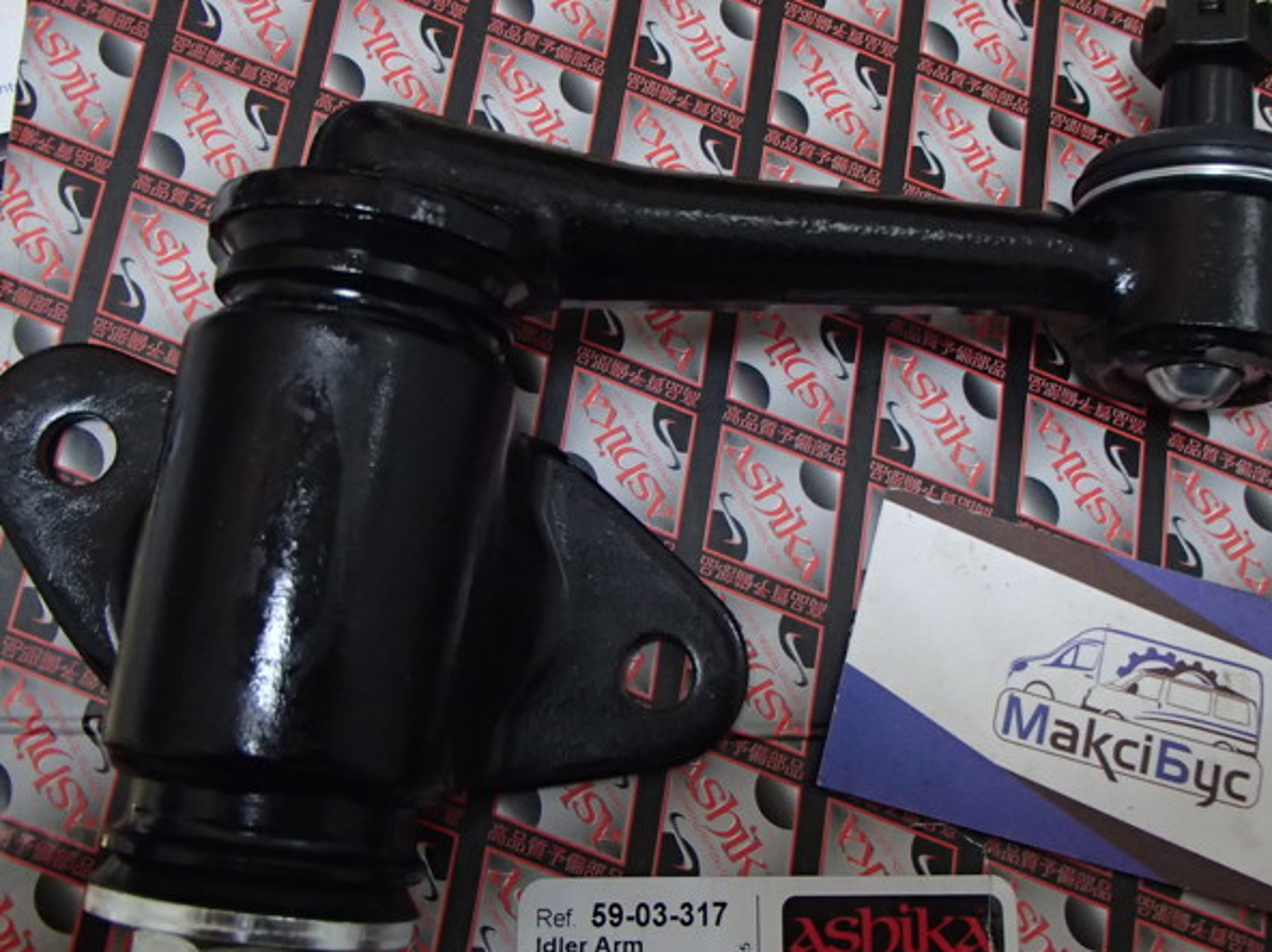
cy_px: 476
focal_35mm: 40
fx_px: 1469
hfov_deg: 46.8
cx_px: 677
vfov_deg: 35.9
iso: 800
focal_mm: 6.64
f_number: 4.7
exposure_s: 1/40
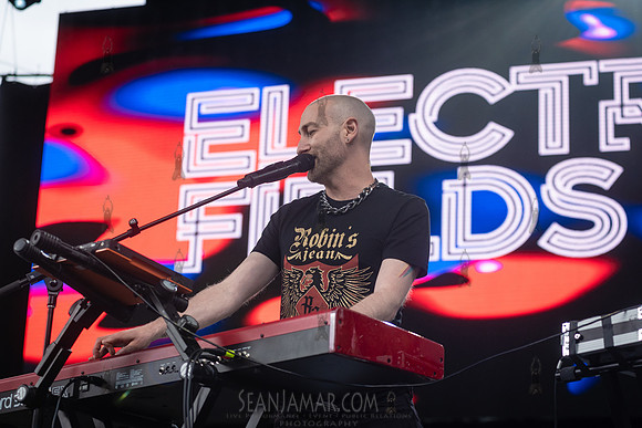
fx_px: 1427
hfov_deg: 25.4
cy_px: 214
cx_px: 321
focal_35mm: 80
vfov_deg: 17.1
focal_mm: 80
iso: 500
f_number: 4.5
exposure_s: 1/1000
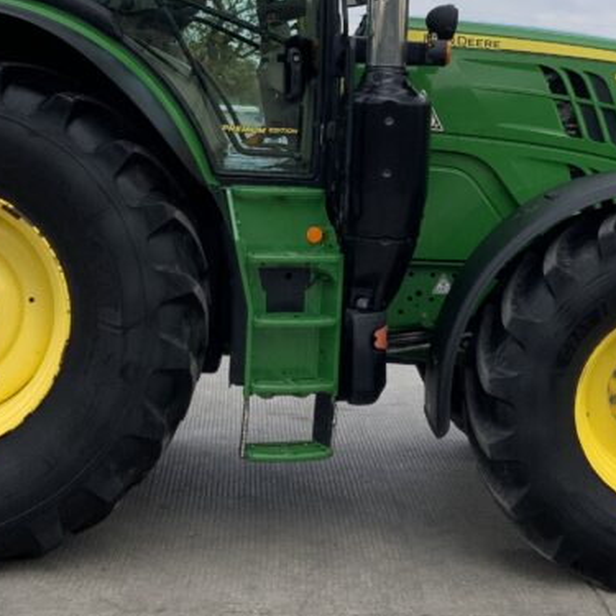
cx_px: 373
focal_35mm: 70
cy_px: 128
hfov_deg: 24.6
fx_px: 1409
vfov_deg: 24.3
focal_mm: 3
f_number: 1.8
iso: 16
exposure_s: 1/1121
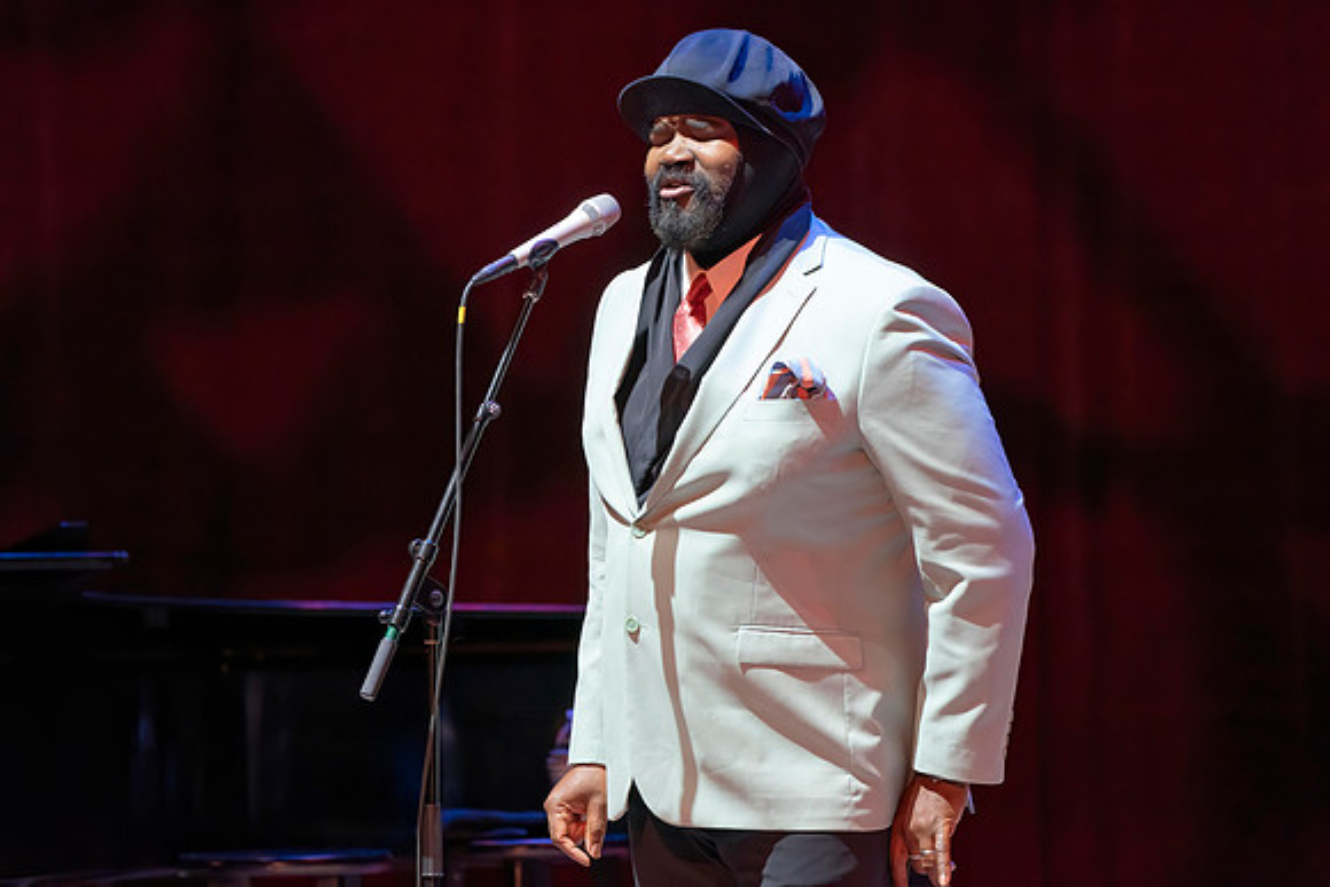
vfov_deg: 3.4
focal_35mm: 400
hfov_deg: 5.2
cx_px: 665
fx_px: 14781
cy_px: 444
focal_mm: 400
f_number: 7.1
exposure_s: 1/250
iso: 6400
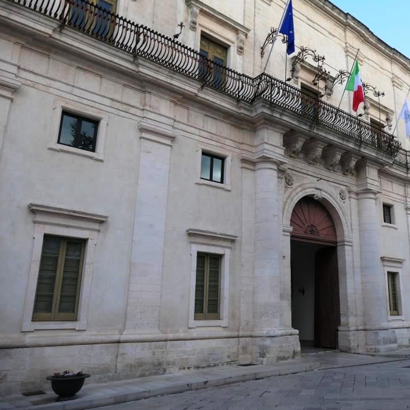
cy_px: 205
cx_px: 299
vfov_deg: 52.5
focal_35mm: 31
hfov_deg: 50.7
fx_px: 415
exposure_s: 1/400
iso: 200
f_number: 3.3
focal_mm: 8.8
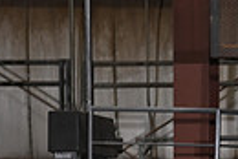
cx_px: 388
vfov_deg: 1.5
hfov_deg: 2.3
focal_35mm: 892
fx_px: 5904
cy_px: 323
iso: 800
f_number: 3.2
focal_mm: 200
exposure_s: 1/250
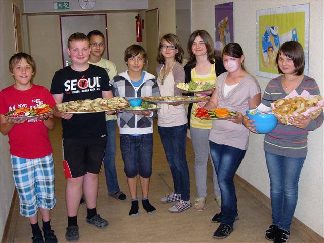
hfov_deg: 45.8
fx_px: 384
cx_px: 162
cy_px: 122
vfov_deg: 35.1
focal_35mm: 41
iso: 79
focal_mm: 8.5
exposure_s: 1/64
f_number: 2.9
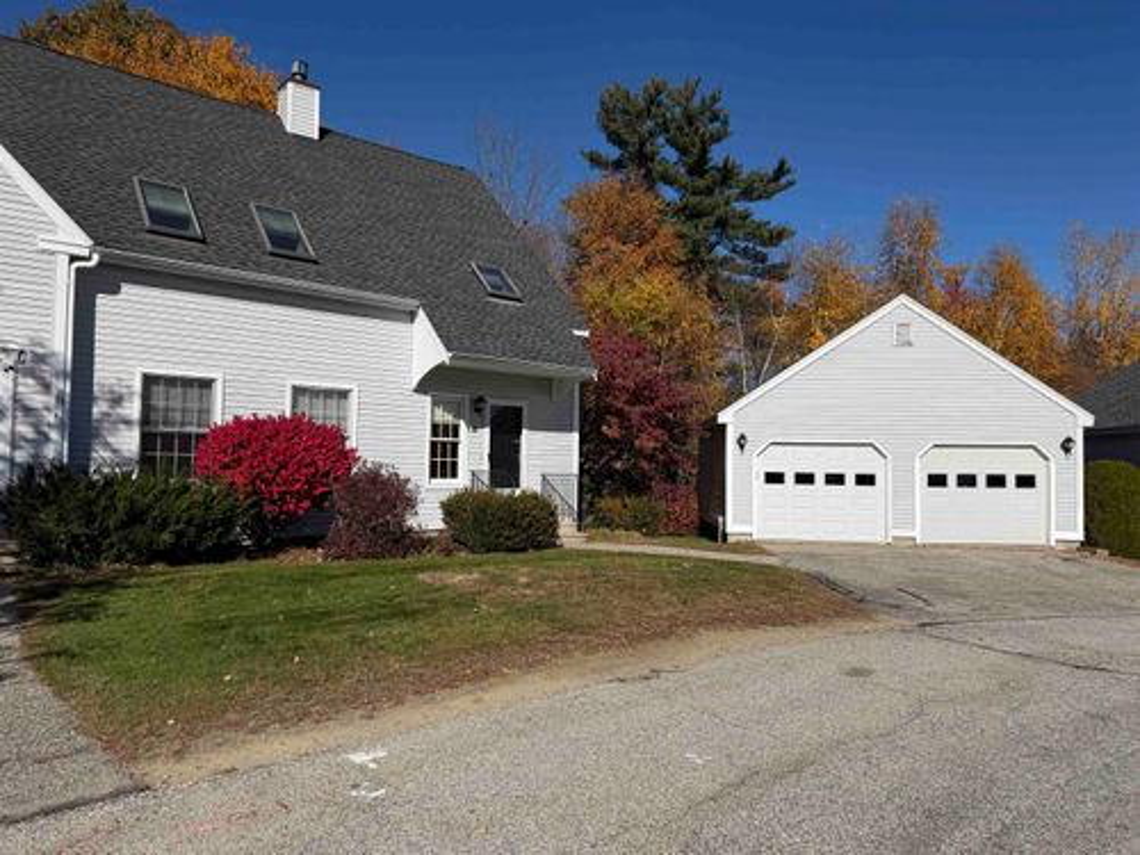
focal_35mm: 24
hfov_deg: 71.6
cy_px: 428
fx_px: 790
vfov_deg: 56.8
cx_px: 570
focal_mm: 6.76
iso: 80
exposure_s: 1/10309
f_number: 1.78
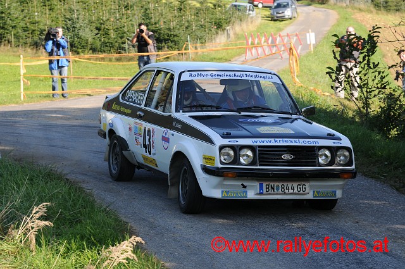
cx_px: 202
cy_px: 134
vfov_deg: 9.9
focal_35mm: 138
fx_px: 1551
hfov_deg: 14.9
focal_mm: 92
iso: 250
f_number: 6.3
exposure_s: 1/320
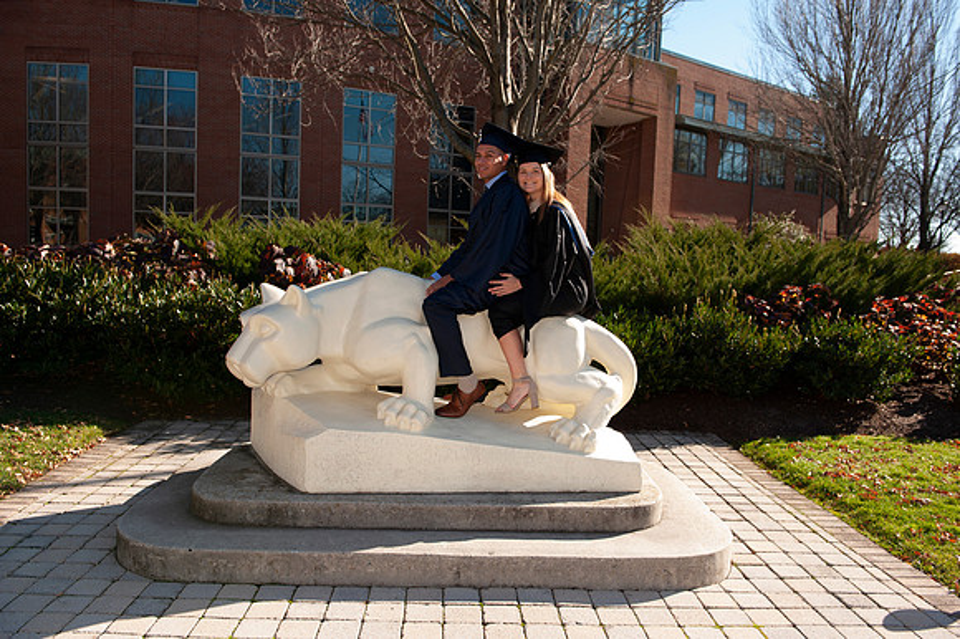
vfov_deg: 46.4
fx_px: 746
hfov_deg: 65.5
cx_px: 480
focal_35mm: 28
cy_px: 320
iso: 100
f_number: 5.6
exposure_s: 1/250
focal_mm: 28
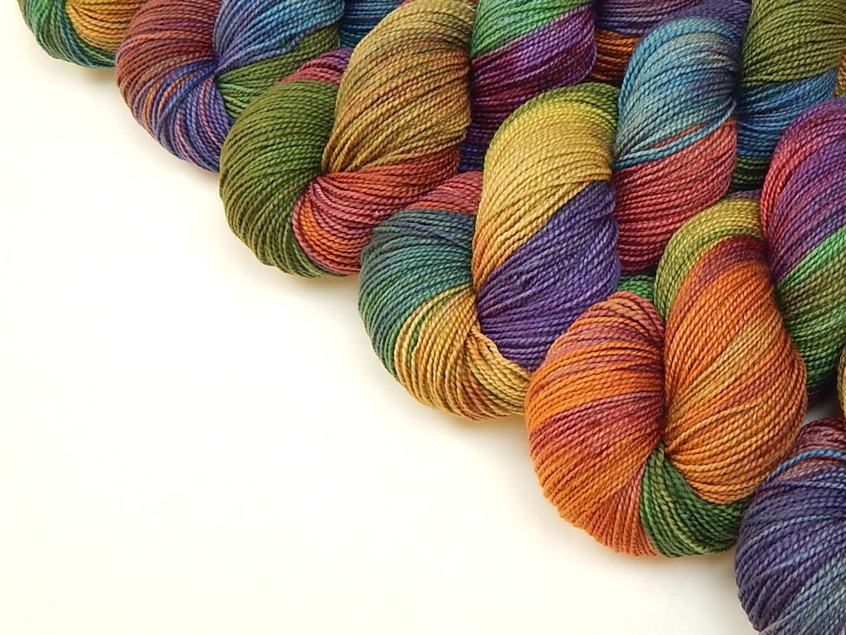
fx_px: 1173
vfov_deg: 30.0
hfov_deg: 38.4
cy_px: 202
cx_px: 662
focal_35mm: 48
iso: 125
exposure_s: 1/15
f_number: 3.2
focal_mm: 5.1
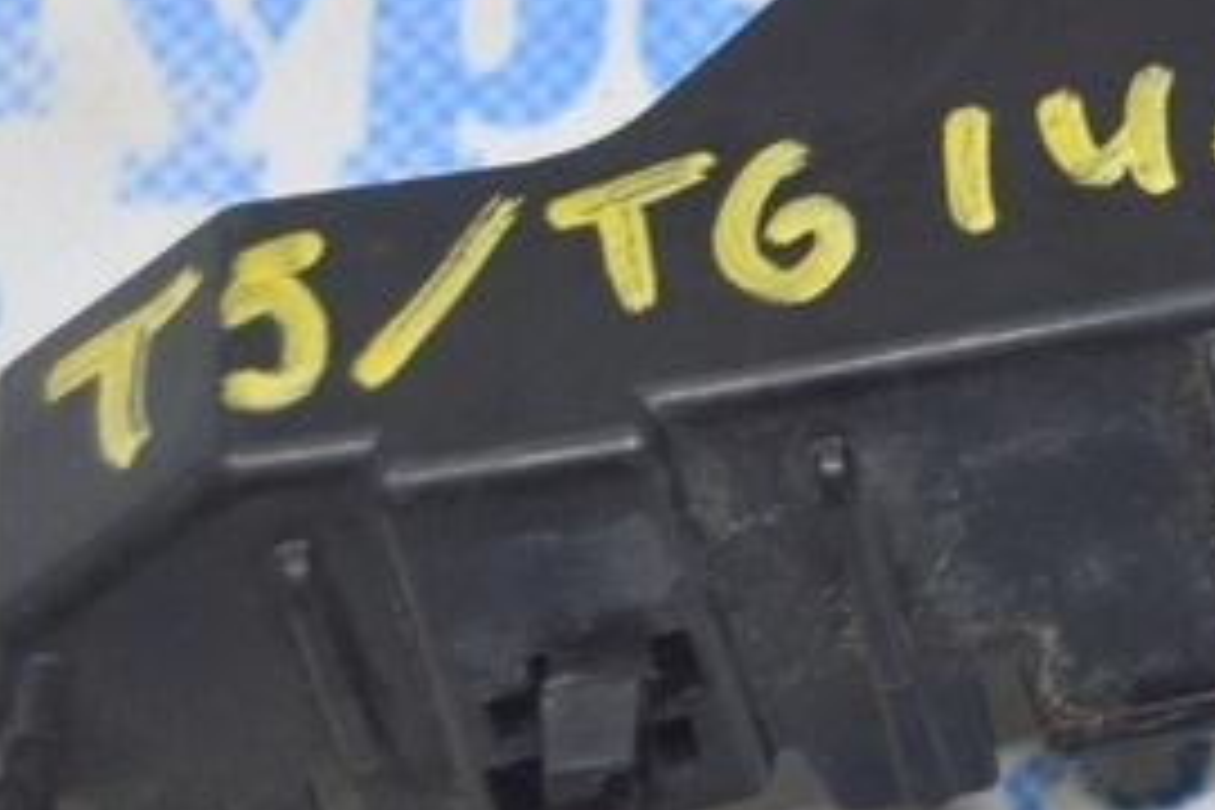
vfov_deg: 6.9
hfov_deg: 10.1
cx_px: 1570
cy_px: 128
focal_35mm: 199
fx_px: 6712
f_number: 5.6
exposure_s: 1/20
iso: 400
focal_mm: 35
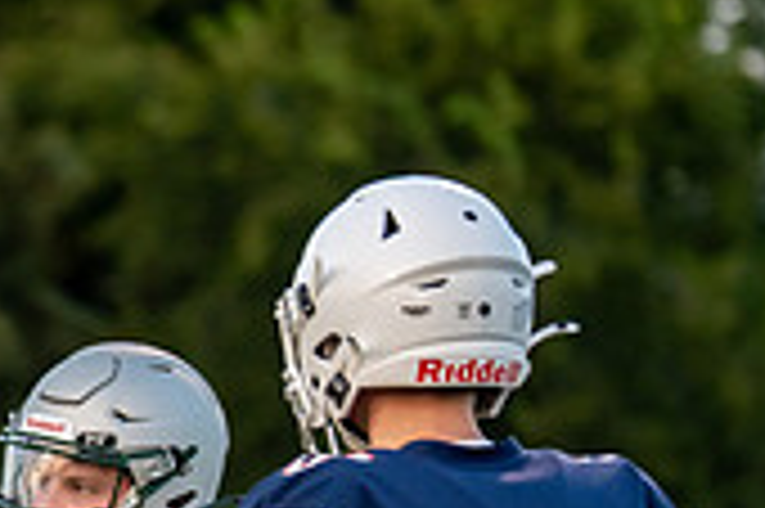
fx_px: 11973
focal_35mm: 564
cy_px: 809
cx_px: -622
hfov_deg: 3.6
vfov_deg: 2.4
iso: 1000
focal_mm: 122
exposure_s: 1/1000
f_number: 2.8
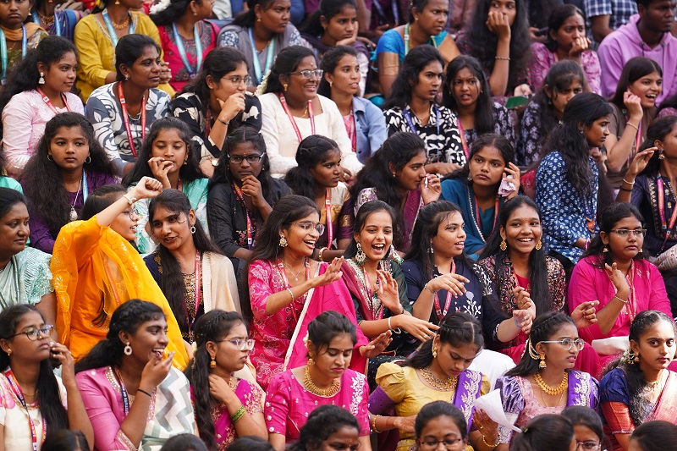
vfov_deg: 6.9
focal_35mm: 200
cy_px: 226
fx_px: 3760
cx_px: 338
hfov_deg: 10.3
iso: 320
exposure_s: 1/500
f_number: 2.8
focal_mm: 200
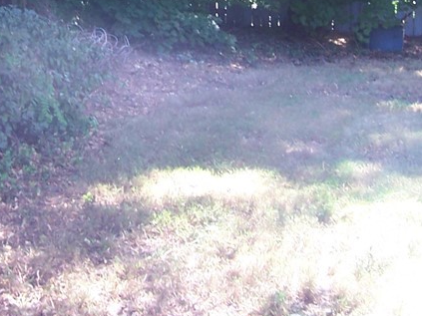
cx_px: 163
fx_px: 1121
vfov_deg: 15.7
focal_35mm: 92
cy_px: -21
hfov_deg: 21.3
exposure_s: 1/30
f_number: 2.8
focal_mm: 6.3
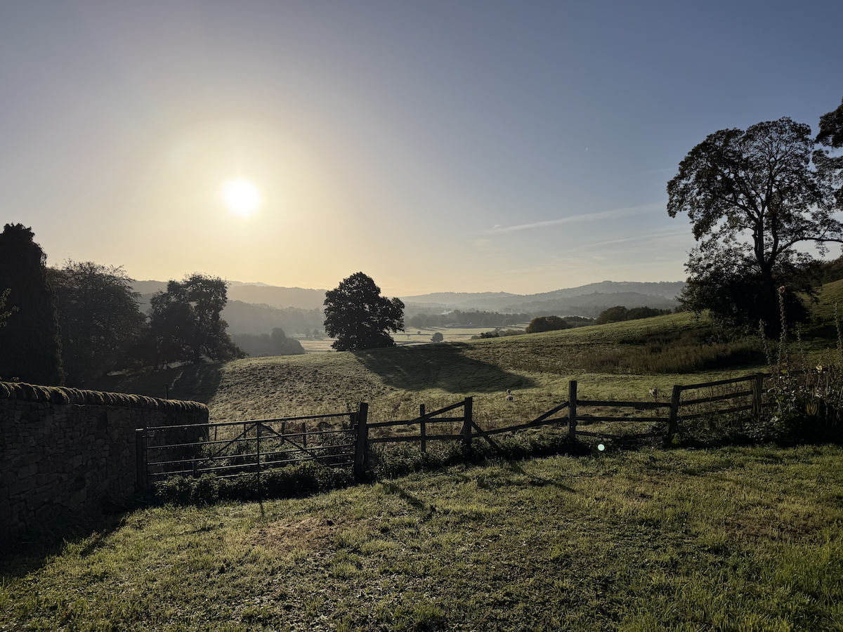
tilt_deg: -2.0
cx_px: 422
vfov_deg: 56.8
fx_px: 584
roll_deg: +0.5
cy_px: 316
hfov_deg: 71.6
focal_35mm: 24
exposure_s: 1/17544
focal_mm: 6.76
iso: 80
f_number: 1.78
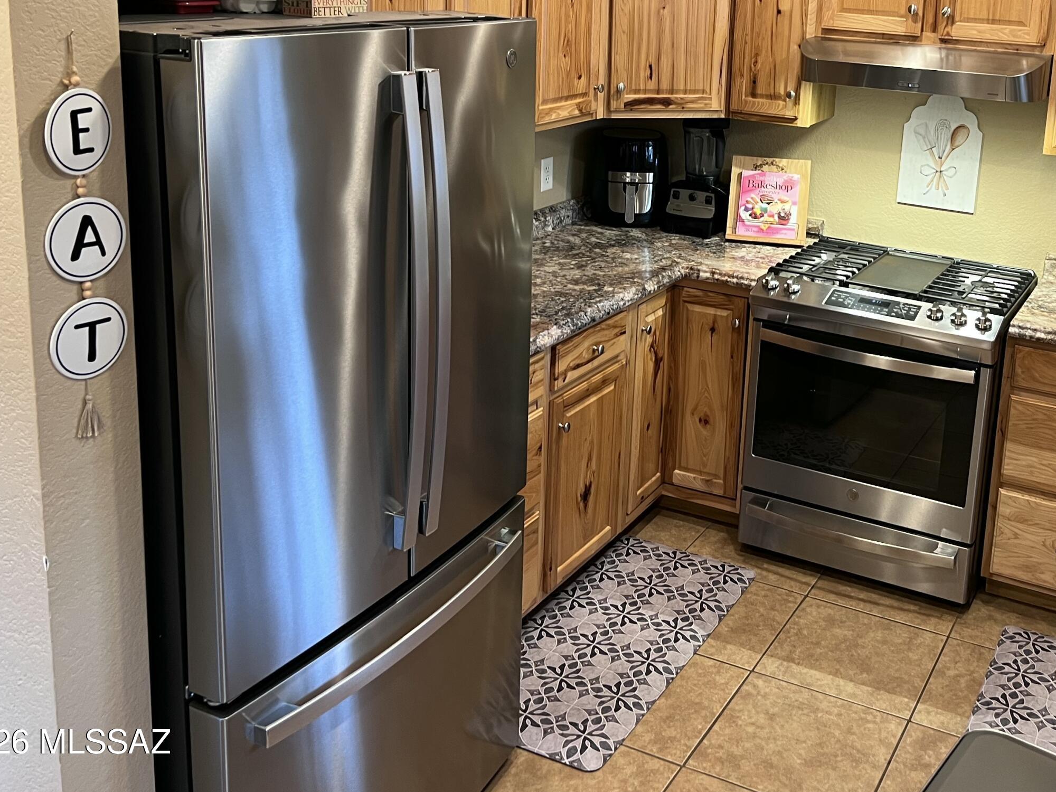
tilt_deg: -11.7
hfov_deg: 46.9
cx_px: 720
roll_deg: -4.0
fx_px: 1190
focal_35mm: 39
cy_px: 202
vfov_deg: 36.0
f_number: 1.5
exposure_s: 1/60
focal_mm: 5.7
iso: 100
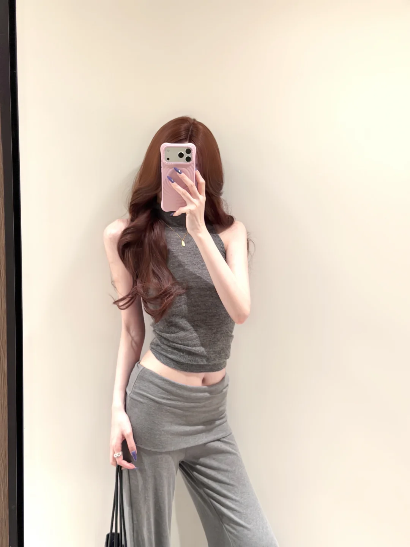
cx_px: 205
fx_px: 758
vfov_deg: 39.7
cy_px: 274
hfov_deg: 30.3
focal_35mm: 48
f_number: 1.78
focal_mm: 6.76
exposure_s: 1/40
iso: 400
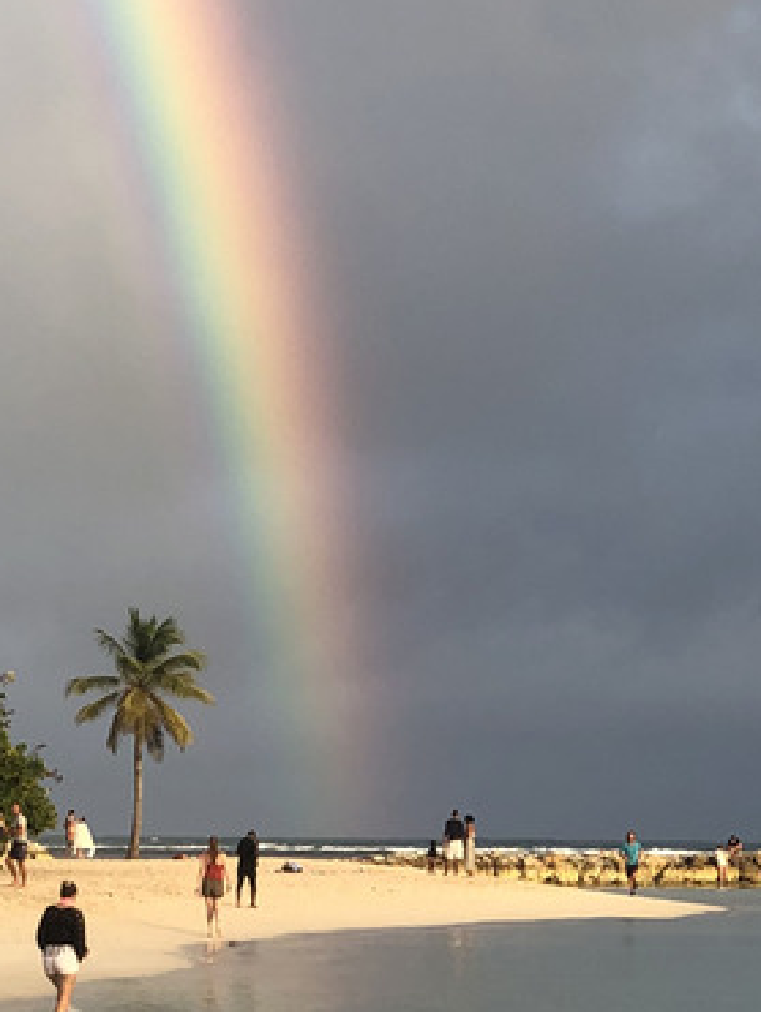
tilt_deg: +8.2
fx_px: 4916
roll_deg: +0.7
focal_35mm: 168
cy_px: 76
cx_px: 278
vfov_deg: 11.7
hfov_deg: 8.8
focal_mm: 6
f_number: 2.4
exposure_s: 1/206
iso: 16
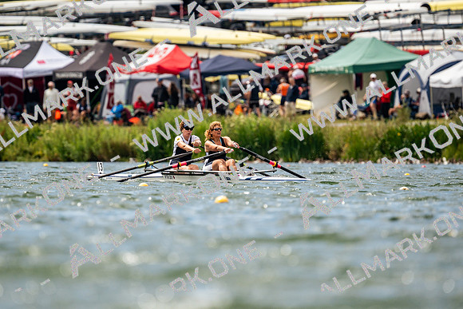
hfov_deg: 2.3
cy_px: 154
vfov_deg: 1.5
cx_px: 232
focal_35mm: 900
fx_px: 11577
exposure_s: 1/2000
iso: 320
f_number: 6.3
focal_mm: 600
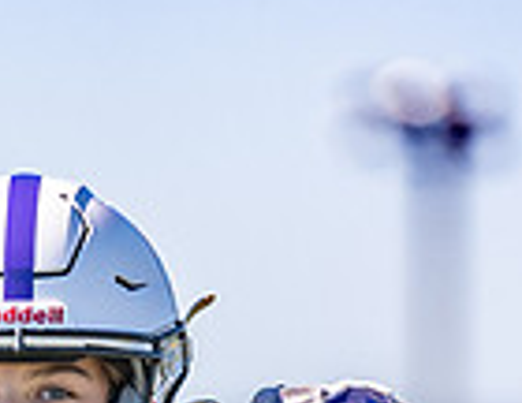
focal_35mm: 1055
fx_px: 16074
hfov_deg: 1.9
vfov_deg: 1.4
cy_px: 791
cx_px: 126
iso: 100
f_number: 2.8
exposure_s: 1/1250
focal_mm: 200
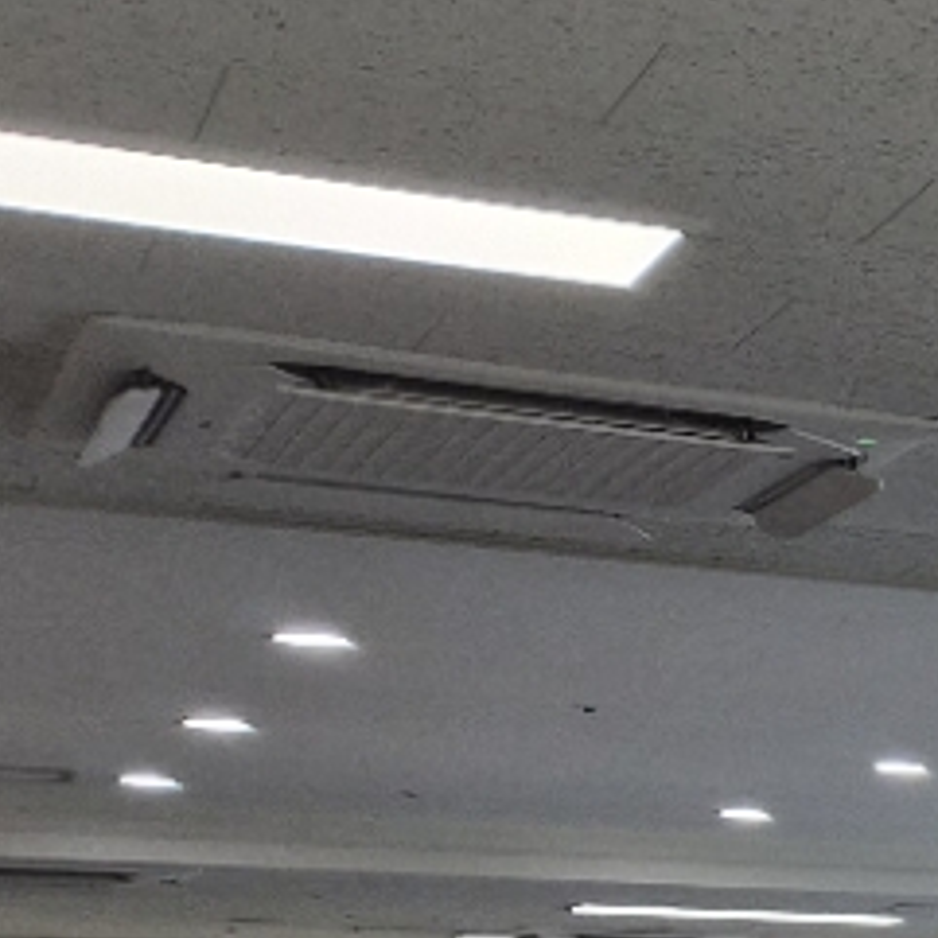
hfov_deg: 12.1
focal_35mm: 108
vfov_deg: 14.3
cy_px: 1654
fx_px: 3311
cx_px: 2398
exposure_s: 1/120
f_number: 1.8
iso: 80
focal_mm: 5.4
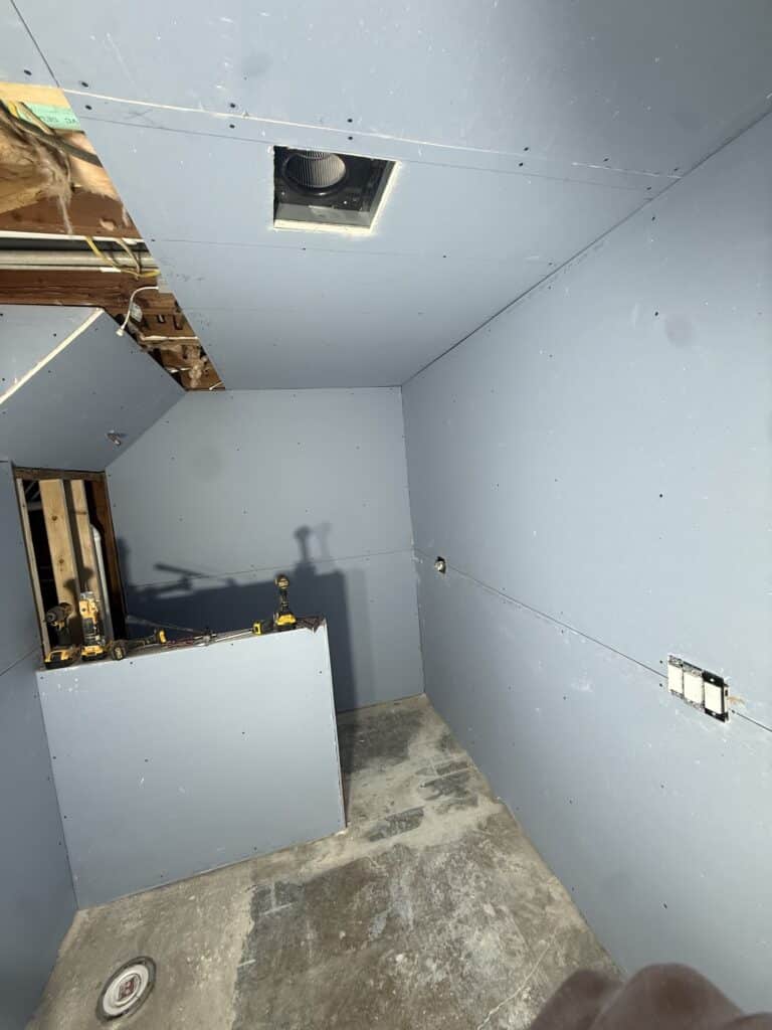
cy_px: 515
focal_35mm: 14
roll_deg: +3.1
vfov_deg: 102.1
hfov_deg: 85.7
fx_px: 416
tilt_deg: -5.5
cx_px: 386
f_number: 2.2
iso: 160
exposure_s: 1/120
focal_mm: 2.22
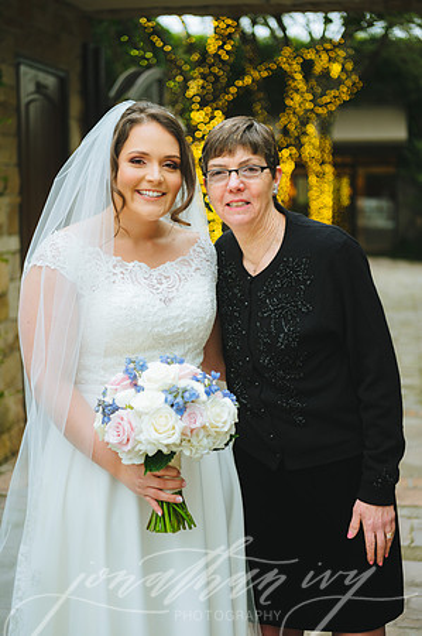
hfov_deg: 21.9
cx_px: 211
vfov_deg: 32.4
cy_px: 318
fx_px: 1093
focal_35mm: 62
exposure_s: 1/200
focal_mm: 62
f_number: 2.8
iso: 200
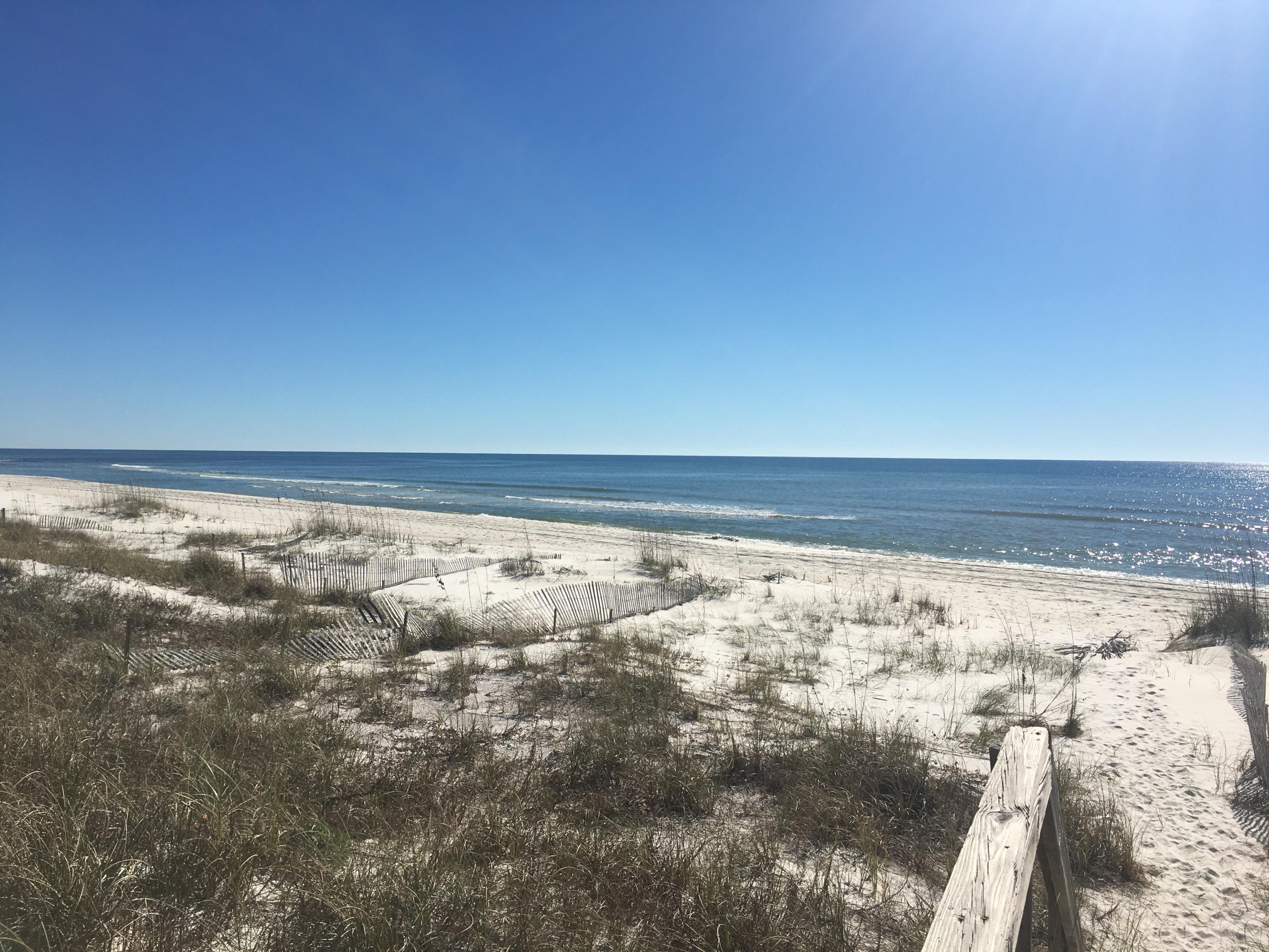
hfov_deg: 61.7
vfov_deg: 48.2
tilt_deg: -1.0
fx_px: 1063
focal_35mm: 29
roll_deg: -1.5
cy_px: 476
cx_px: 634
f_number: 2.2
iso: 25
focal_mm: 4.15
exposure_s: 1/3846
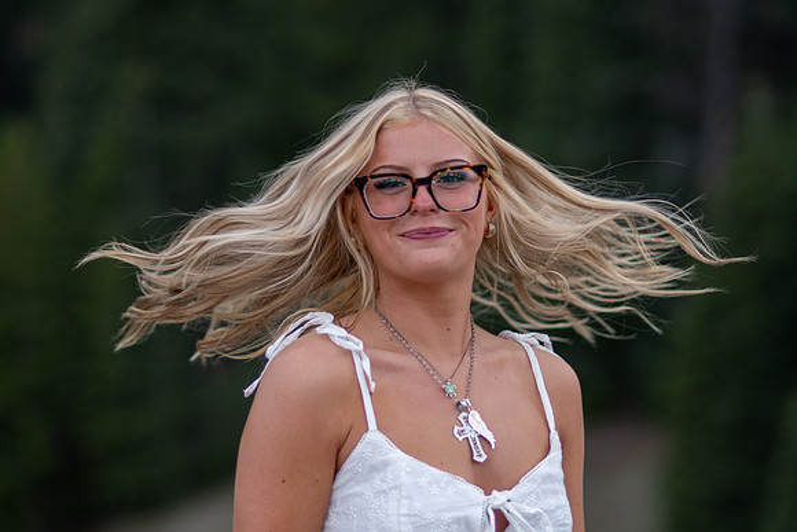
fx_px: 2948
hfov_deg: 15.4
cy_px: 266
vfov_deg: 10.3
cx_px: 391
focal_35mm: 133
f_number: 1.8
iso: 200
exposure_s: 1/1250
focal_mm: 85
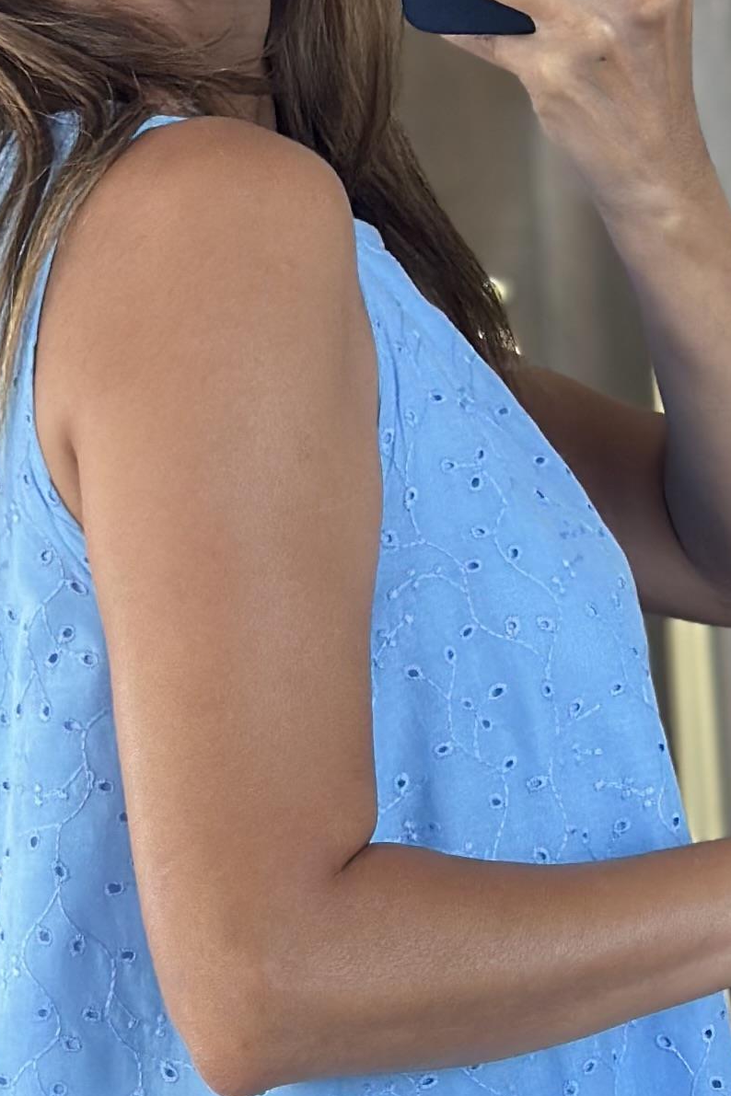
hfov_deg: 8.1
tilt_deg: -17.4
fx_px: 5147
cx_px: 349
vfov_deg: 12.1
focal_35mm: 169
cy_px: 1013
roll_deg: +3.4
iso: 125
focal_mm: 6.86
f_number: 1.78
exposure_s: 1/76
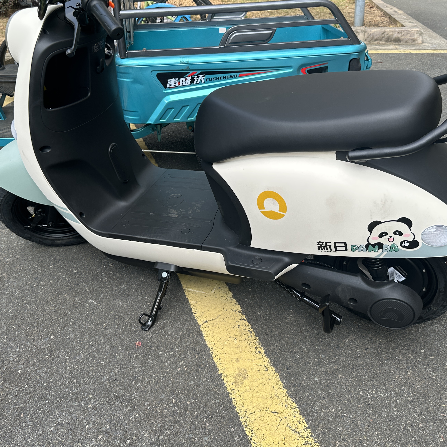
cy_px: 192
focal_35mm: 33
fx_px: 482
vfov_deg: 49.6
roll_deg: +1.3
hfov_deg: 49.7
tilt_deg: -26.4
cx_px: 228
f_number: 1.78
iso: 80
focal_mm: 6.86
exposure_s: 1/654
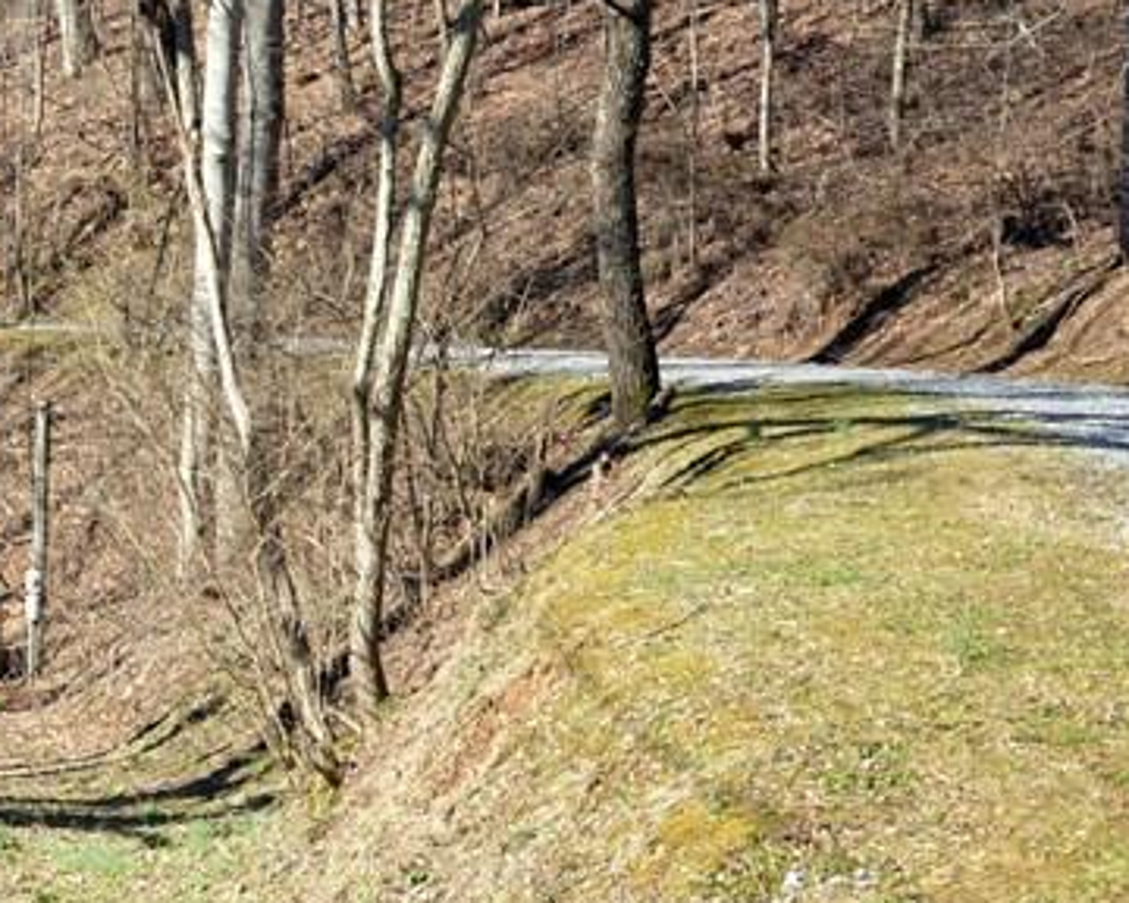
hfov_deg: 21.1
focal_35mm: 85
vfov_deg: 18.0
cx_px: -196
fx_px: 2840
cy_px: 599
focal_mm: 20
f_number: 5.6
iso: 250
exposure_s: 1/125
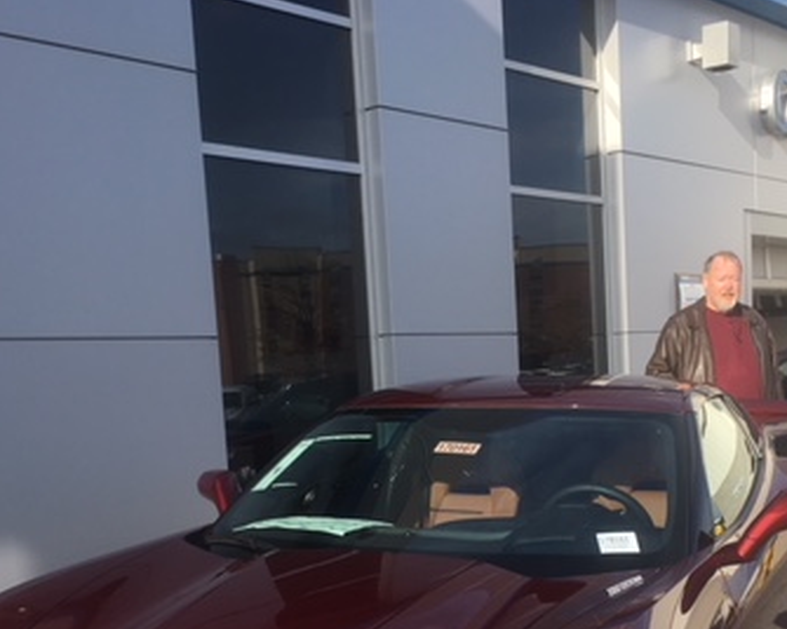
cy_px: 535
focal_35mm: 54
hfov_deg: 34.7
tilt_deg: -7.4
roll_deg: +3.5
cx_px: 411
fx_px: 1258
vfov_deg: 27.3
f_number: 2.2
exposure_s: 1/938
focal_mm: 4.15
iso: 25
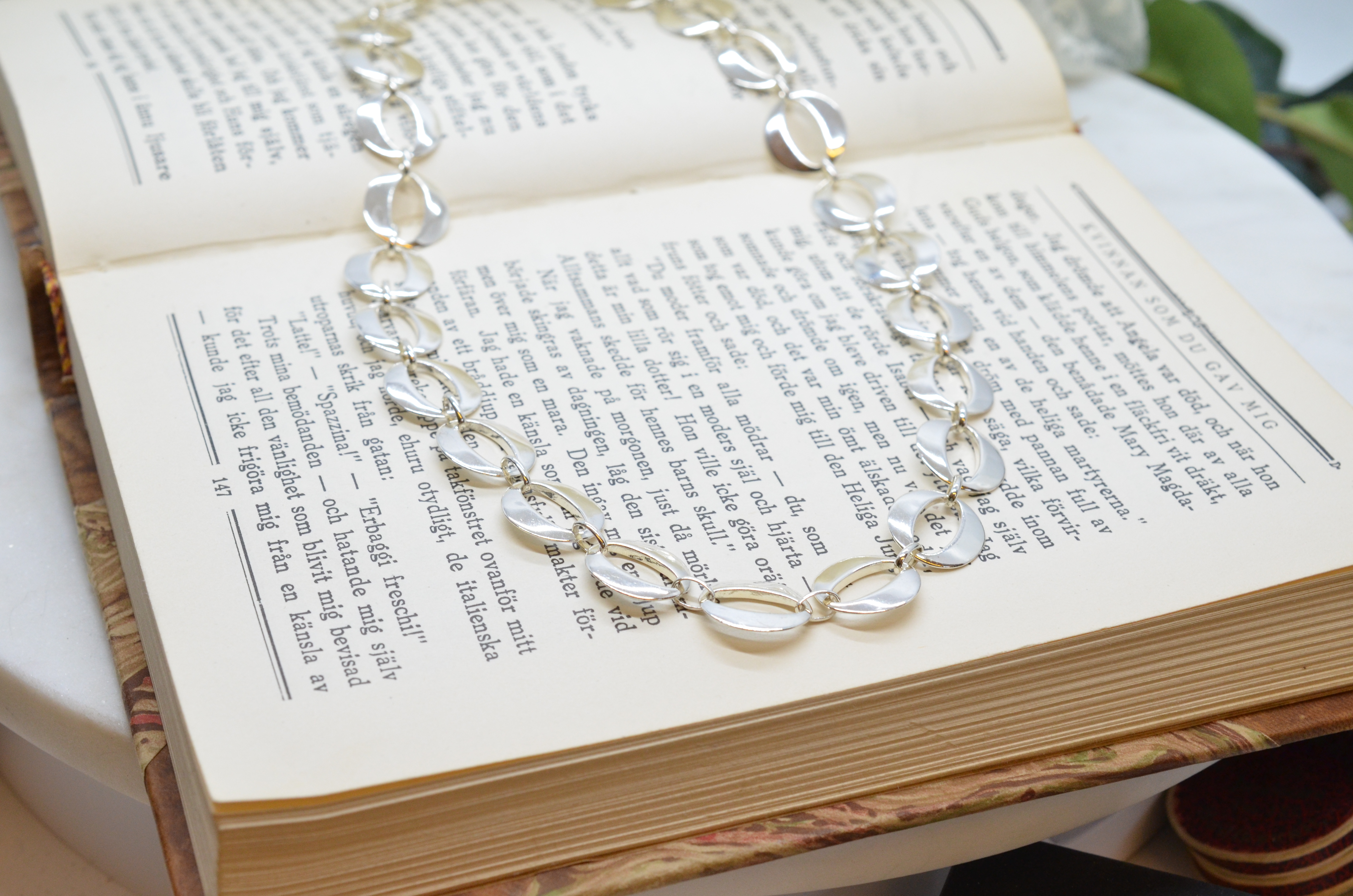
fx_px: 2250
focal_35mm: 60
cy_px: 448
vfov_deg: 22.5
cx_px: 676
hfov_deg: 33.5
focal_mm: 40
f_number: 9
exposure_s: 1/125
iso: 1000
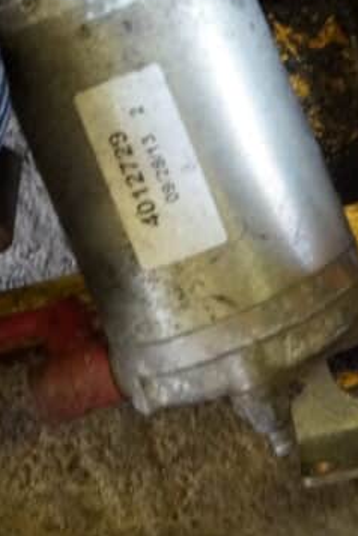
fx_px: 1283
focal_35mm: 86
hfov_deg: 15.9
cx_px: 237
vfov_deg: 22.0
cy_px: -96
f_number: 4
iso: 2500
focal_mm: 20
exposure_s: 1/60
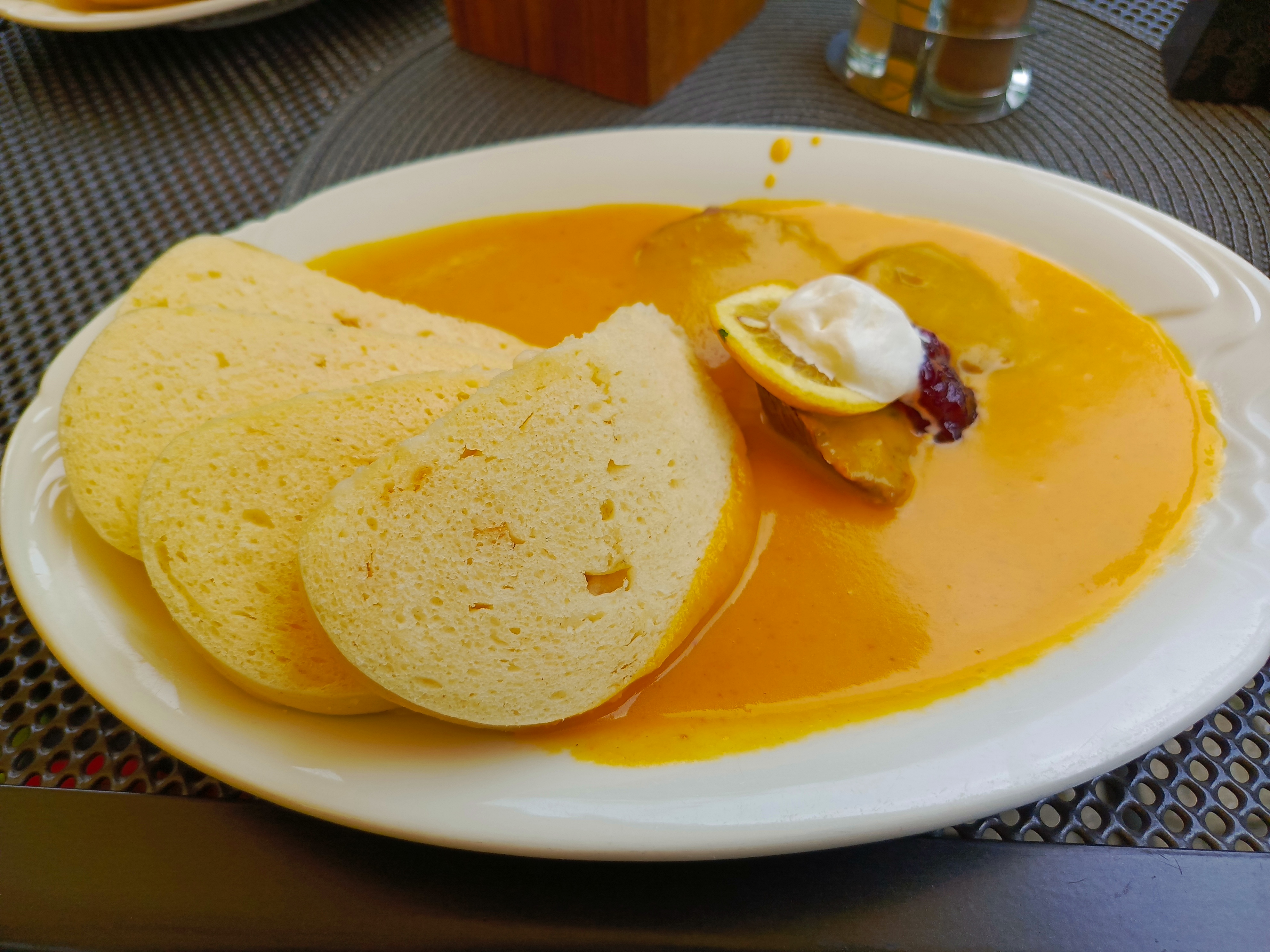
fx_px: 881
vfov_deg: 56.8
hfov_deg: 71.6
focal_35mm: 24
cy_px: 476
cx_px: 635
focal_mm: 5.25
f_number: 1.75
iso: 101
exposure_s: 1/113
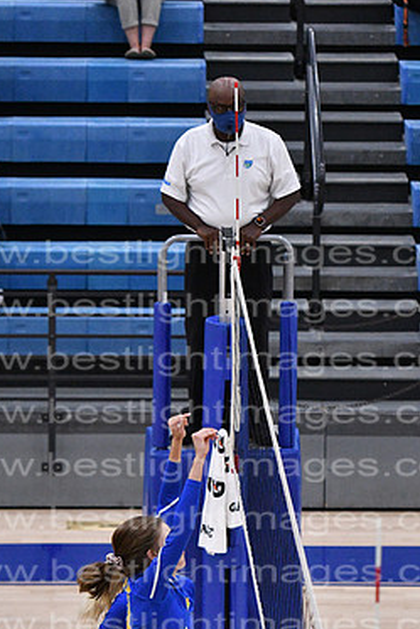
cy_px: 442
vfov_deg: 7.9
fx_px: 4563
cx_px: 208
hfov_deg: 5.3
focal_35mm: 261
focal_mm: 112
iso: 6400
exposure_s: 1/1250
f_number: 3.2
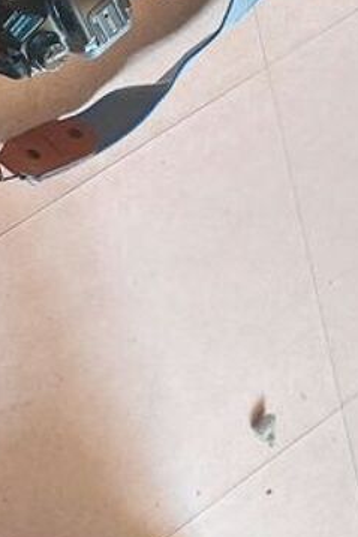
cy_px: -338
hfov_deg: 13.3
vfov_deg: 18.5
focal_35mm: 93
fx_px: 1386
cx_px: -274
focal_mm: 5.23
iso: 500
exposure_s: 1/50
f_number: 1.8
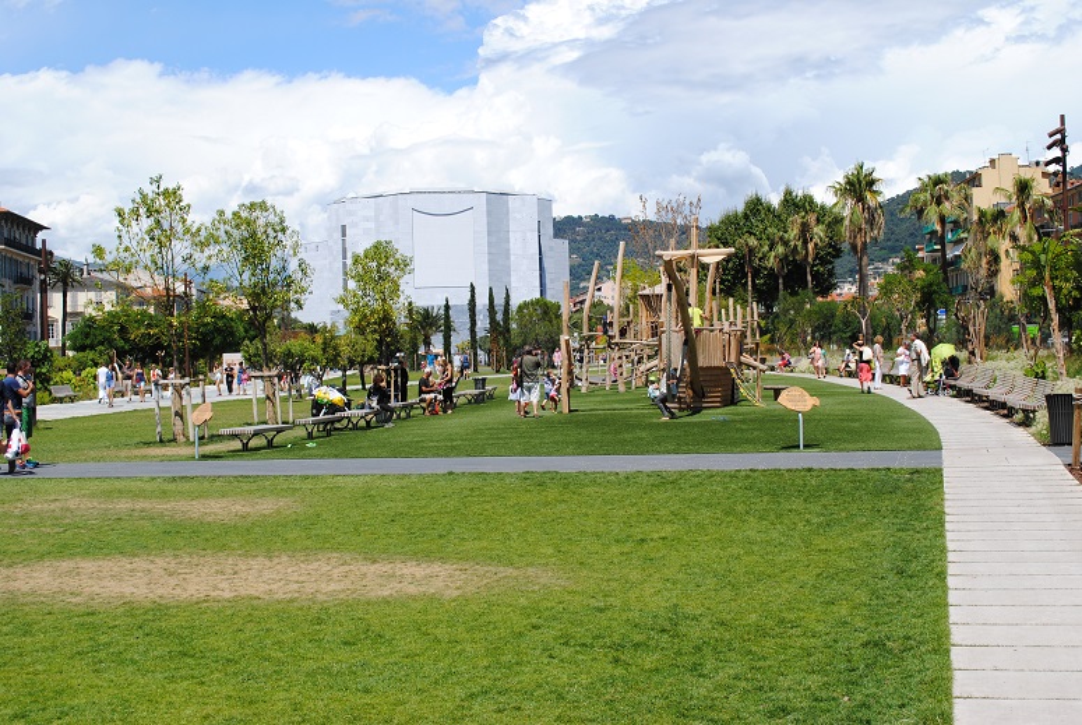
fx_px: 1354
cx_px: 541
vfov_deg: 30.0
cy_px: 362
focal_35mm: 45
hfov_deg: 43.6
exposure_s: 1/320
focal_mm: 30
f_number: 9
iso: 100
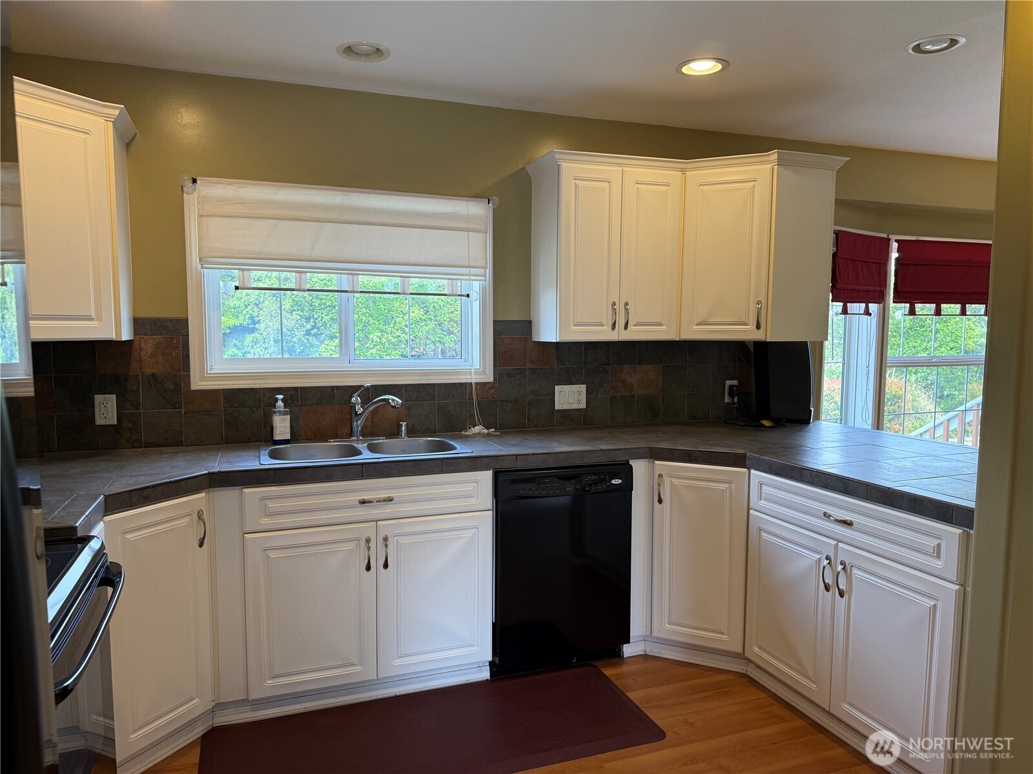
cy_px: 387
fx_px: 716
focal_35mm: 24
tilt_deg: -5.3
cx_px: 516
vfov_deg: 56.8
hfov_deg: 71.6
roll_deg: -0.3
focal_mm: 6.76
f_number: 1.78
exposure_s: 1/120
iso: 100
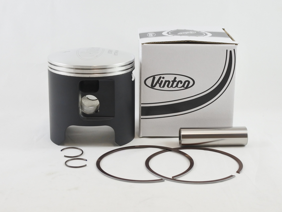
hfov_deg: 37.5
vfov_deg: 28.6
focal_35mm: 51
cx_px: 150
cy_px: 106
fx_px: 416
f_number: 4.5
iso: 450
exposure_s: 1/125
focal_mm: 17.6
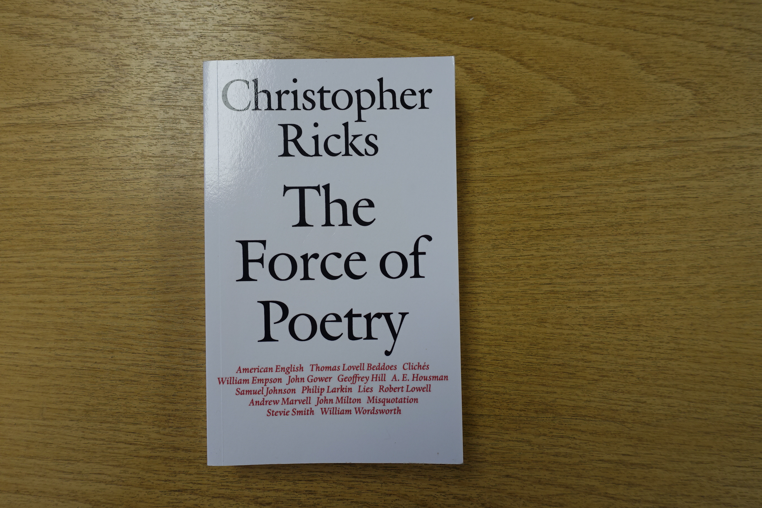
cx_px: 381
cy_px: 254
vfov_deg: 53.1
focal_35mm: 24
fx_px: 508
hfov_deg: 73.7
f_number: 2.8
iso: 125
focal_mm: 8.8
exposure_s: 1/80
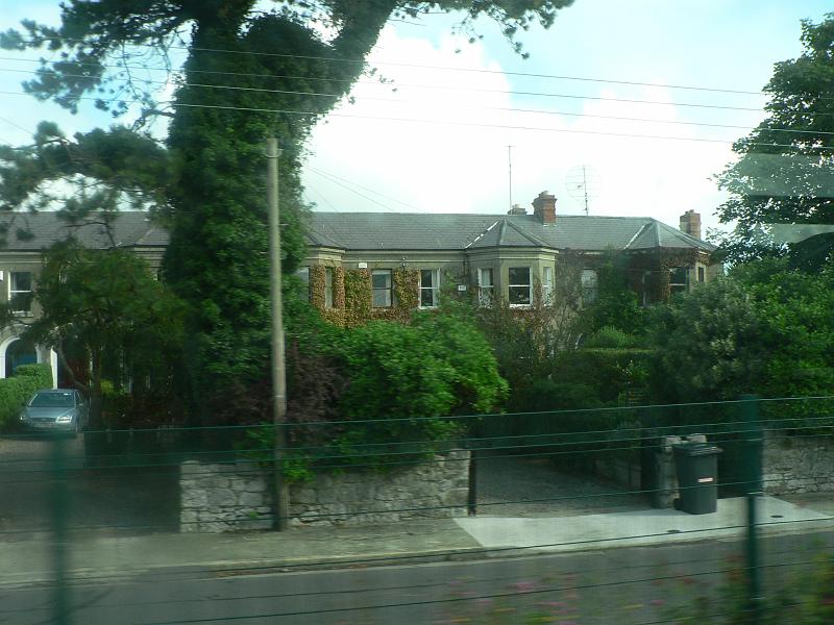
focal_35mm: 36
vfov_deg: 39.7
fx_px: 867
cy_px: 312
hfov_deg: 51.4
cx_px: 417
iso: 80
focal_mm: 6
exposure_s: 1/200
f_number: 4
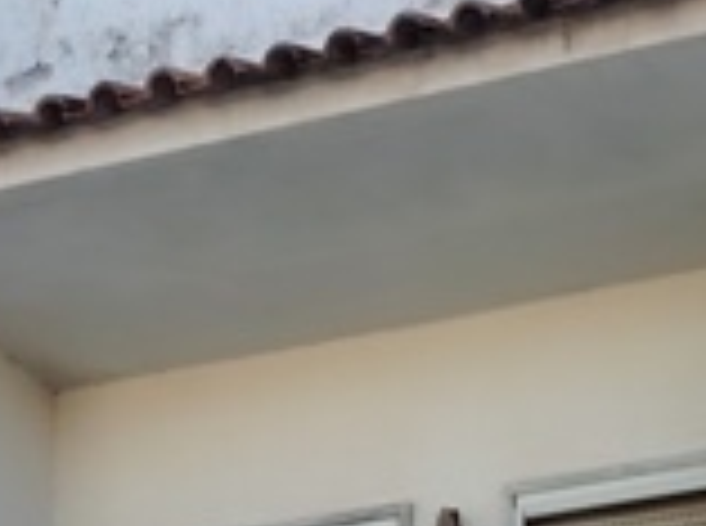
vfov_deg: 8.1
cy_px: 1582
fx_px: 3195
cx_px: 382
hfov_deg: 12.6
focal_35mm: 157
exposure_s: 1/520
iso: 100
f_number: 1.75
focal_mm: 5.25
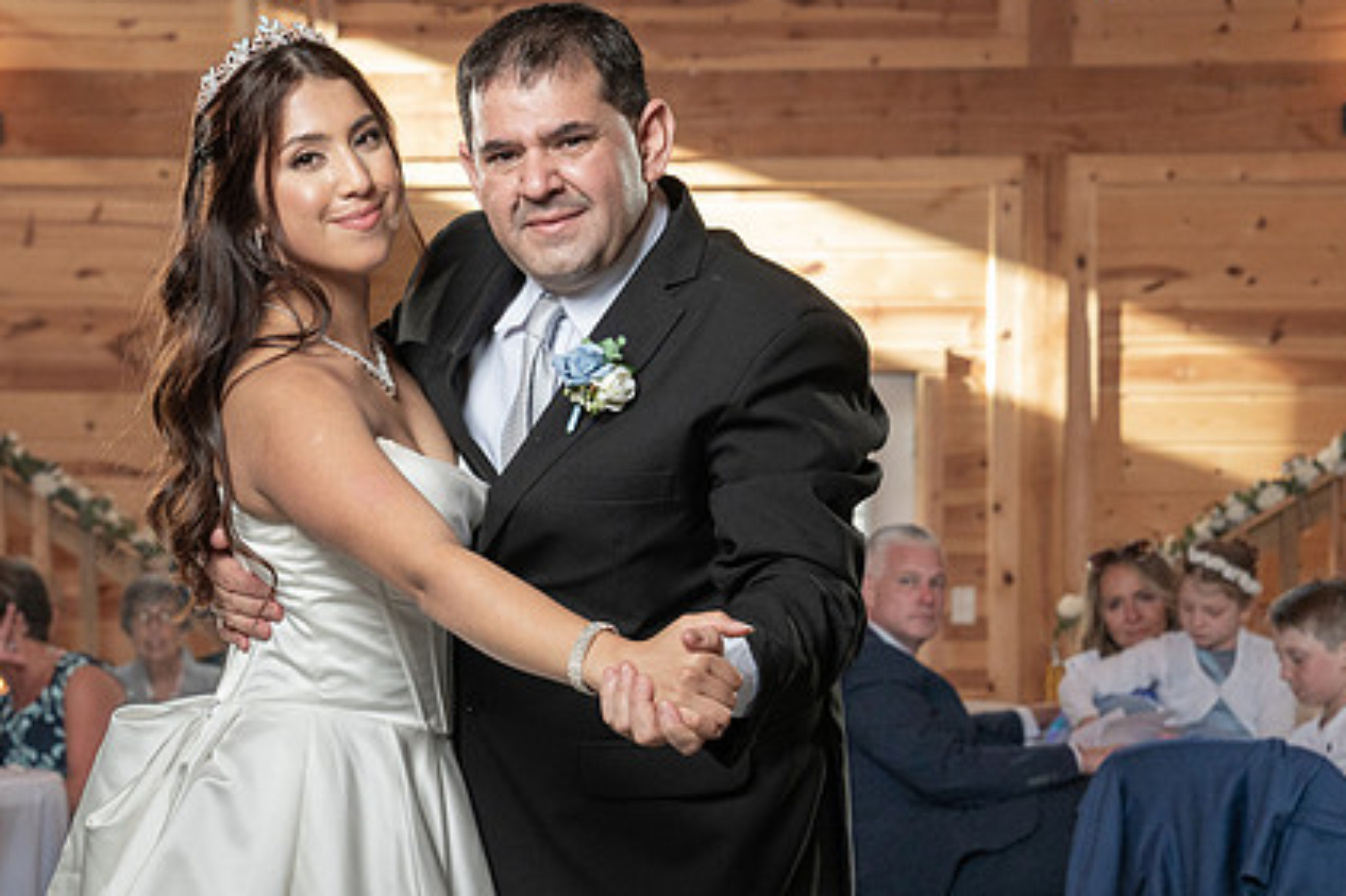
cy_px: 574
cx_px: 540
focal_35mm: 106
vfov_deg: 12.9
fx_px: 3961
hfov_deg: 19.3
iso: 2000
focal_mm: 70
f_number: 5.6
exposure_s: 1/200
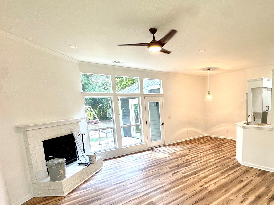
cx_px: 185
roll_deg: +1.9
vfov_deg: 60.2
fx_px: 174
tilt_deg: -7.5
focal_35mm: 22
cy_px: 130
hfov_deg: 73.8
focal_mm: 2.22
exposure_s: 1/99
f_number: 2.2
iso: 80
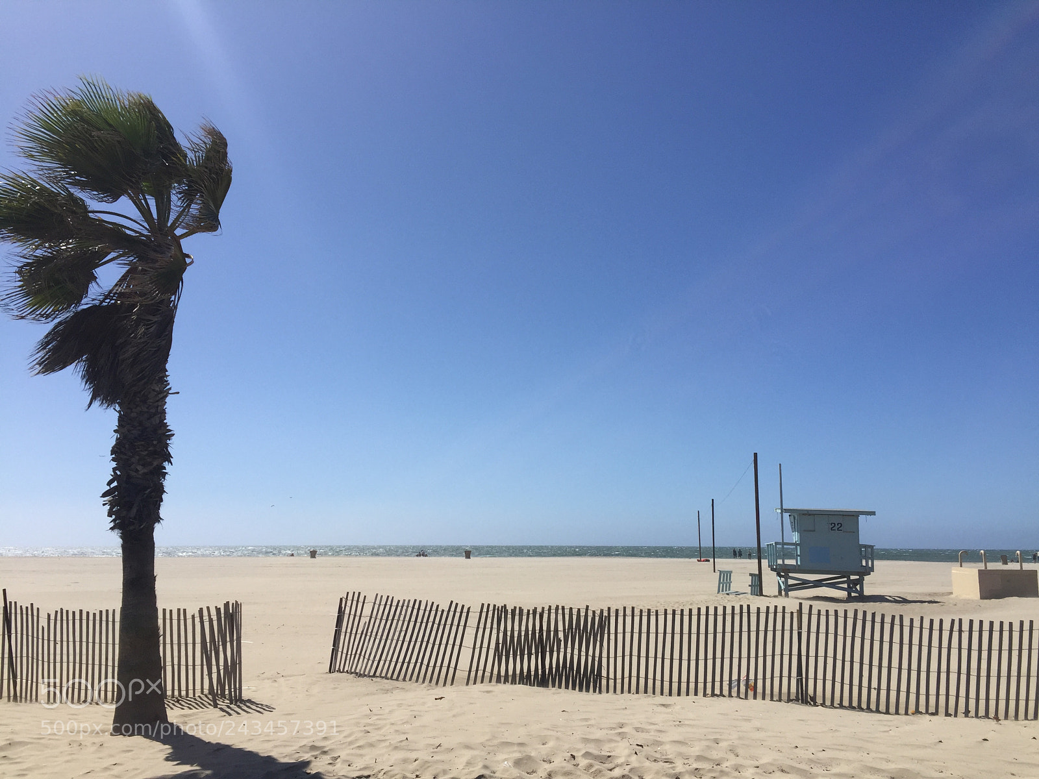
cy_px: 390
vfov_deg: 48.2
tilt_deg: +11.0
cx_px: 520
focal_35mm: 29
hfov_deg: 61.7
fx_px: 870
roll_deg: -1.1
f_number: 2.2
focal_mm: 4.15
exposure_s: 1/3968
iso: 32
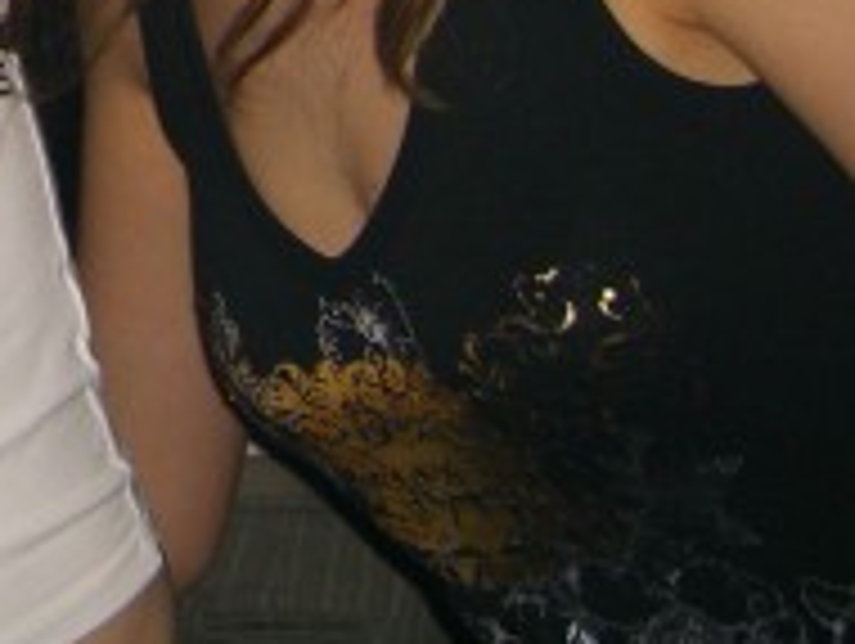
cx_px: -459
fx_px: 2968
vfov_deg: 11.8
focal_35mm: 120
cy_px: -351
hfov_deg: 15.1
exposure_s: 1/60
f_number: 2.8
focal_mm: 7.9
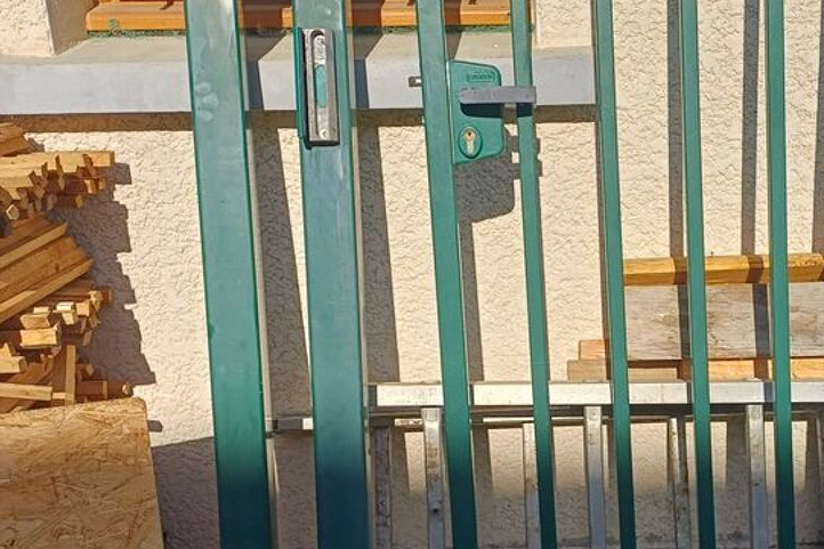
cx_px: 568
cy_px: 340
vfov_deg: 28.0
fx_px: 1098
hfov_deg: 40.5
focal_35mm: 48
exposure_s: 1/1658
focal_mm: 4.65
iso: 50
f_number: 1.8
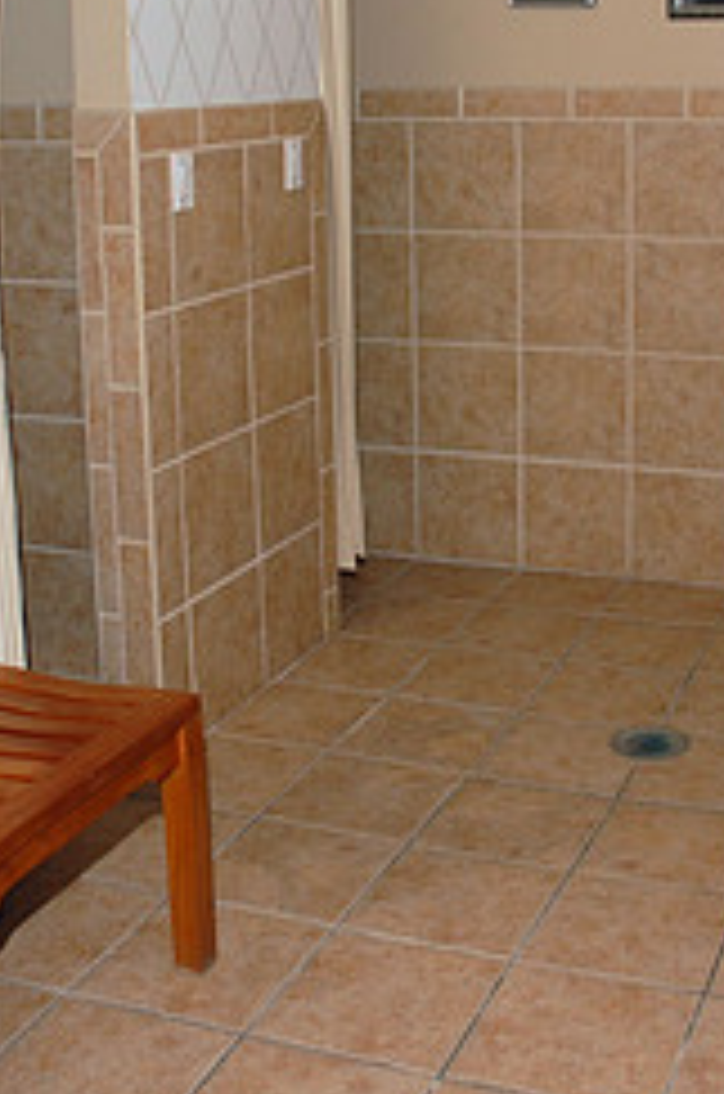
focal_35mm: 50
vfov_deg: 38.5
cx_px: 560
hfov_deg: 26.5
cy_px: 257
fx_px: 1515
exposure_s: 1/125
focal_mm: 18
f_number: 8
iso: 200
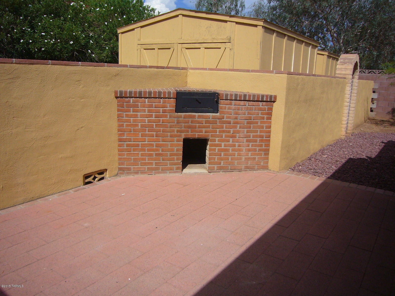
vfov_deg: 49.7
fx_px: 320
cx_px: 198
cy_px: 148
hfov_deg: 63.4
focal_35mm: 28
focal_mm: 4.6
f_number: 5.6
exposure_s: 1/640
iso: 80
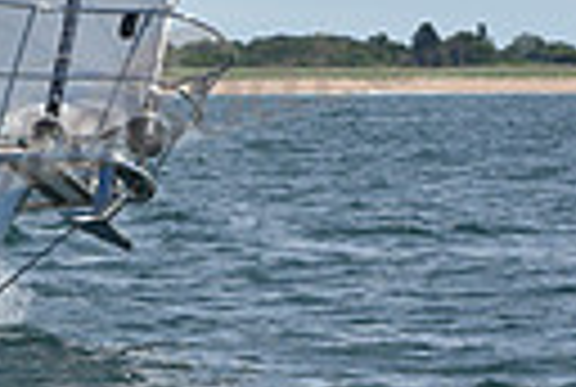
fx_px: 7393
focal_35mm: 461
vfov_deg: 3.0
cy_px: -52
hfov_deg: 4.4
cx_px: -396
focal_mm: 102
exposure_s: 1/800
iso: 250
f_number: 10
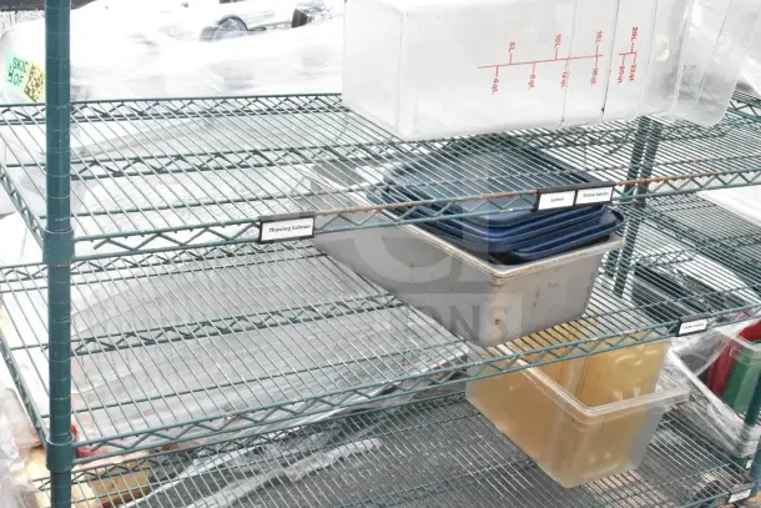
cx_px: 380
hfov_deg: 42.3
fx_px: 983
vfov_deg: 29.0
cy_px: 254
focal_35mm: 46
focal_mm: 31
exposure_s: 1/1000
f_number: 16
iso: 6400
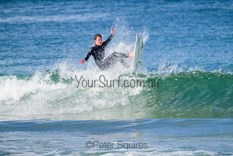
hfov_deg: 2.0
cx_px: 144
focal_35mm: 1016
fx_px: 6579
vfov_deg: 1.4
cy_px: 67
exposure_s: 1/1250
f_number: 11
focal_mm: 800
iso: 2500
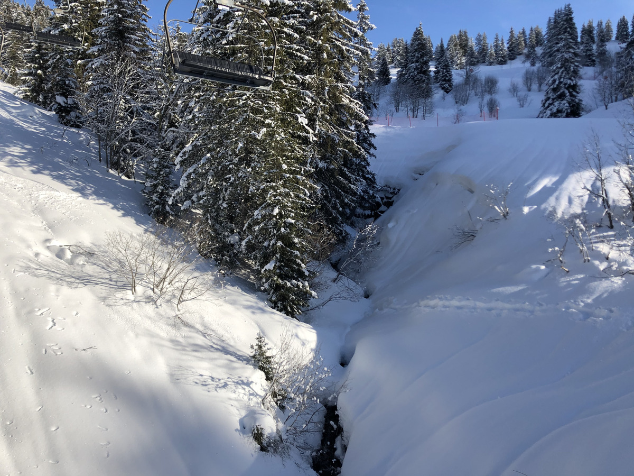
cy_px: 238
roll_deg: +2.5
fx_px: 513
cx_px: 317
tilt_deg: -4.2
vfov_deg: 49.7
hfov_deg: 63.4
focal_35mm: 28
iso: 20
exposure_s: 1/2404
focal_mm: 4
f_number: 1.8
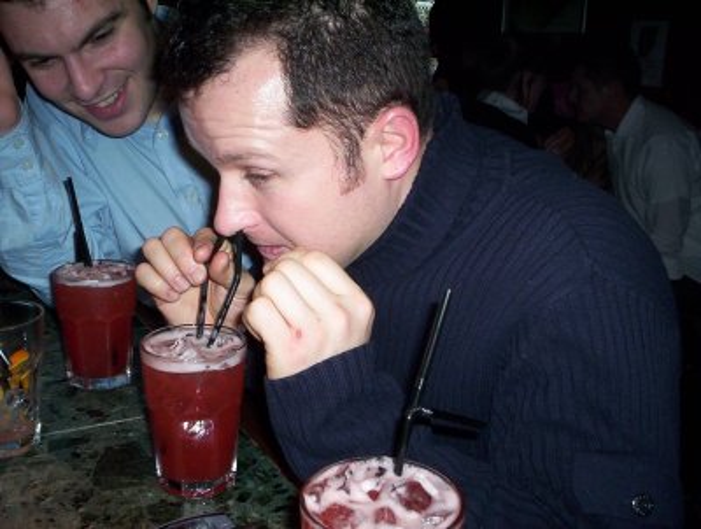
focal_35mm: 38
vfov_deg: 37.9
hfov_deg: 48.9
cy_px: 264
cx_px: 350
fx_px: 771
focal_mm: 4.99
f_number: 4.5
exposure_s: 1/60
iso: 140
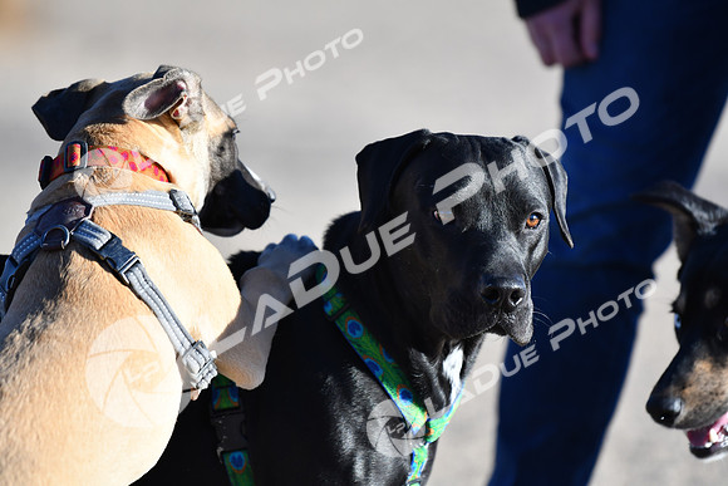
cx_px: 364
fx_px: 5764
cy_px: 243
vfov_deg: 4.8
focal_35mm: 285
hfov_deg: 7.2
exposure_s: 1/4000
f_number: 2.8
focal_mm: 190
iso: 450
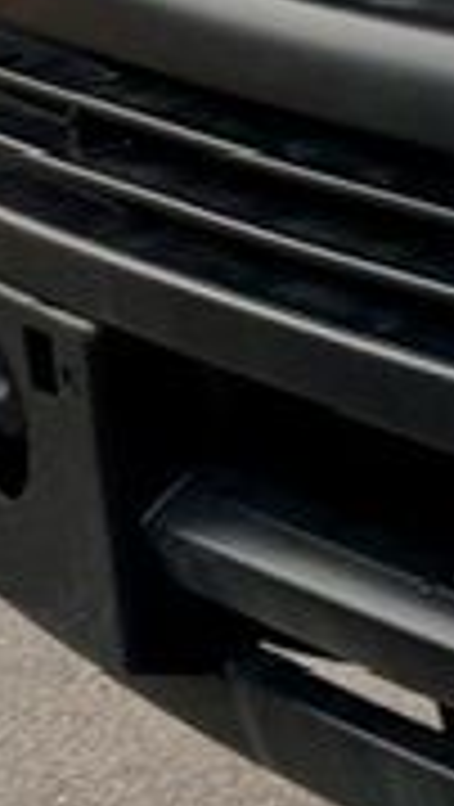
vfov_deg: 10.9
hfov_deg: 5.3
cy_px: -509
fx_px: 3993
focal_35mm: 187
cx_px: 2180
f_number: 1.78
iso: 80
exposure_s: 1/5714
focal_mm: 6.76
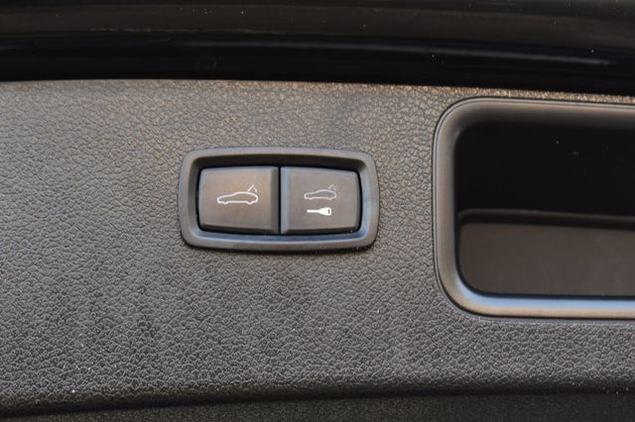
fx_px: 1454
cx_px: 318
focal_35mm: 82
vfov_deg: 16.5
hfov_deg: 24.6
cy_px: 211
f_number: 7.1
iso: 400
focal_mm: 55
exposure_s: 1/30
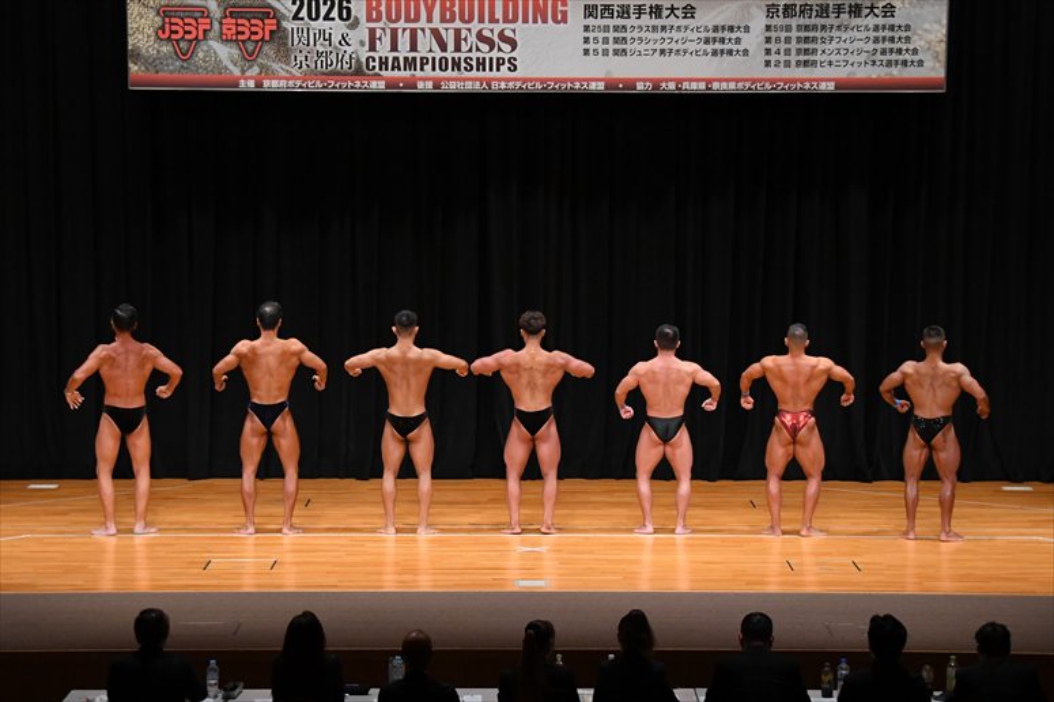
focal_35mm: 97
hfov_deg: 21.0
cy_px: 351
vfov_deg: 14.1
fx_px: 2839
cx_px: 527
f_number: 5.6
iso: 3200
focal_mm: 65
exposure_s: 1/400
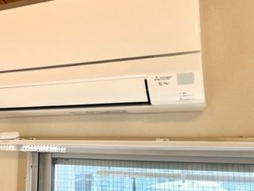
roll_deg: -1.1
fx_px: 330
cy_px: 102
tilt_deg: +9.3
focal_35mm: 45
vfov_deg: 32.2
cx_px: 46
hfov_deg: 40.2
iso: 64
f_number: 1.5
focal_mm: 5.7
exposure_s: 1/133
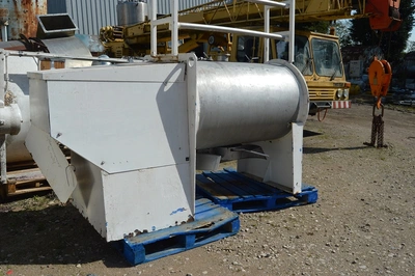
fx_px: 346
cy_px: 138
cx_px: 208
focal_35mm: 30
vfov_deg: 43.5
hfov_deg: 62.0
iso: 100
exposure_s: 1/320
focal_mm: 20
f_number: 9
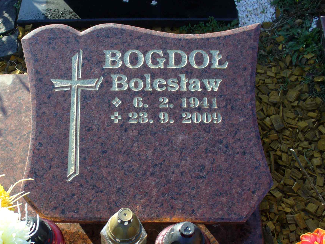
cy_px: 161
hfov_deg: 35.2
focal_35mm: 54
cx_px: 111
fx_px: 507
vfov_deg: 26.9
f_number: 2.8
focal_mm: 6.1
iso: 80
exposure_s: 1/250
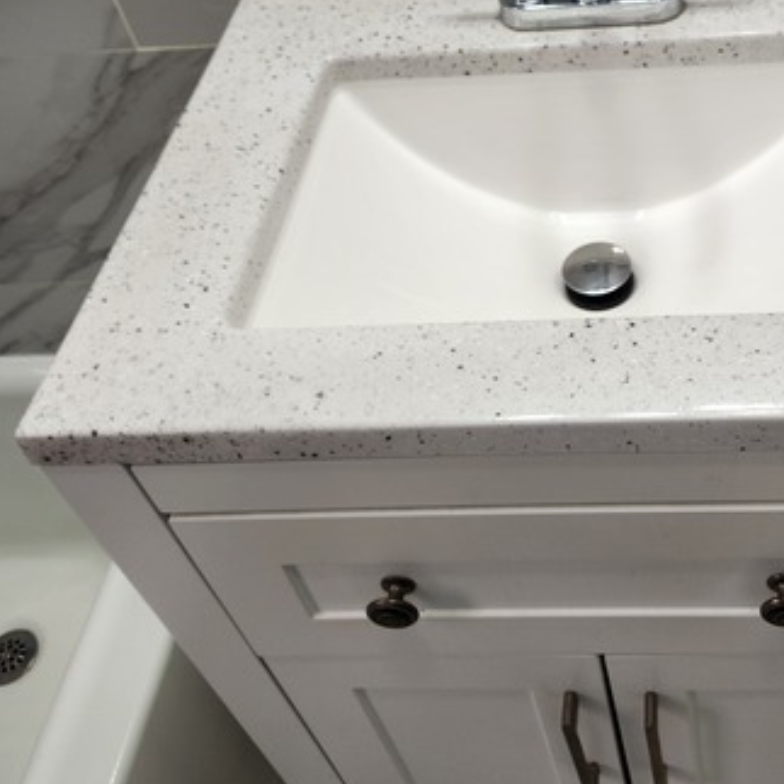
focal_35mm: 42
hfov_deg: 38.9
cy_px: 244
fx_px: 1076
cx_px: 597
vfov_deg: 39.4
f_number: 1.8
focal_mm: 5.4
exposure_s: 1/120
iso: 64
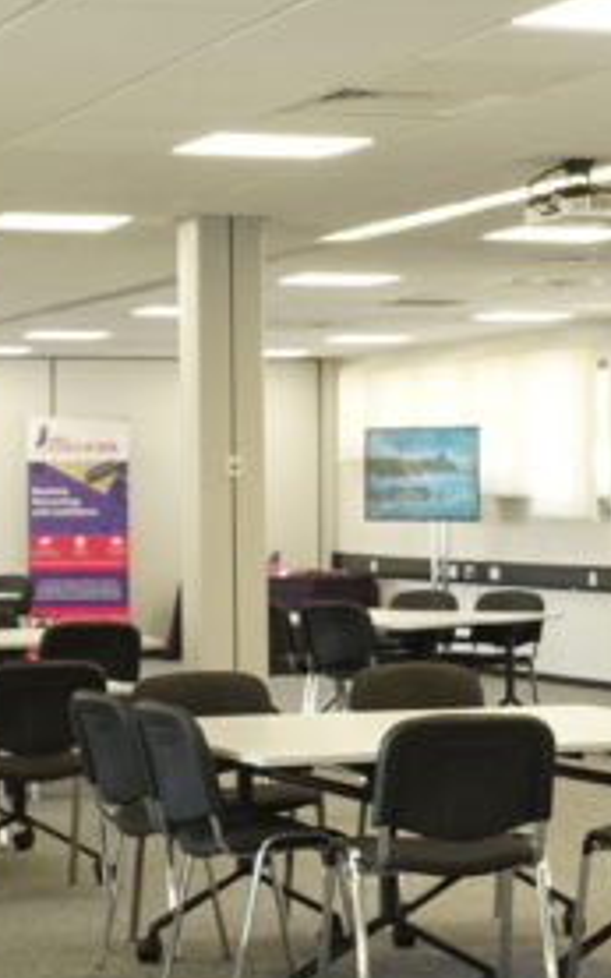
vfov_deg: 18.4
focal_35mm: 113
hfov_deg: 11.6
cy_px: 401
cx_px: 399
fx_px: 3012
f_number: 6.3
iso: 800
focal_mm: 20
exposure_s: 1/50
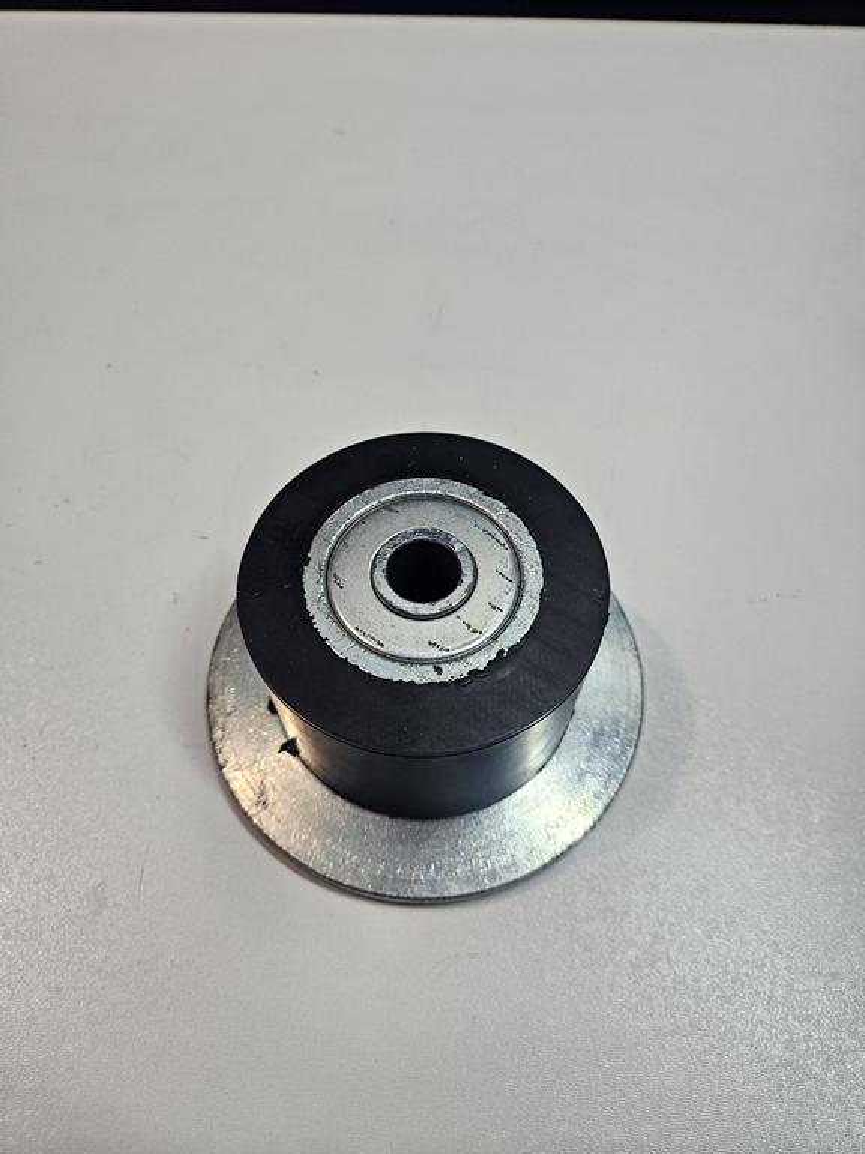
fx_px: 766
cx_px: 432
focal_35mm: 23
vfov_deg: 73.9
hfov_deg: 58.9
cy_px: 577
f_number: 1.8
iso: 100
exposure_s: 1/100
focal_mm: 5.4
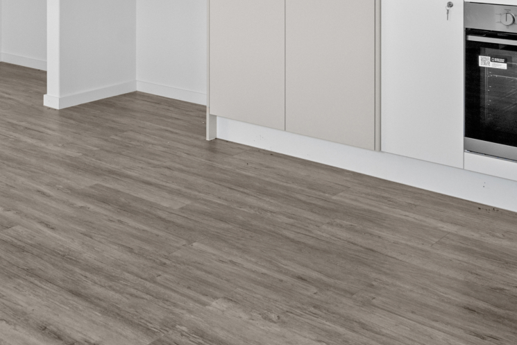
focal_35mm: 55
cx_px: 57
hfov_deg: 34.3
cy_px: -90
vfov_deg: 22.3
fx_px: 790
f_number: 8
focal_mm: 16
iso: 800
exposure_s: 1/15
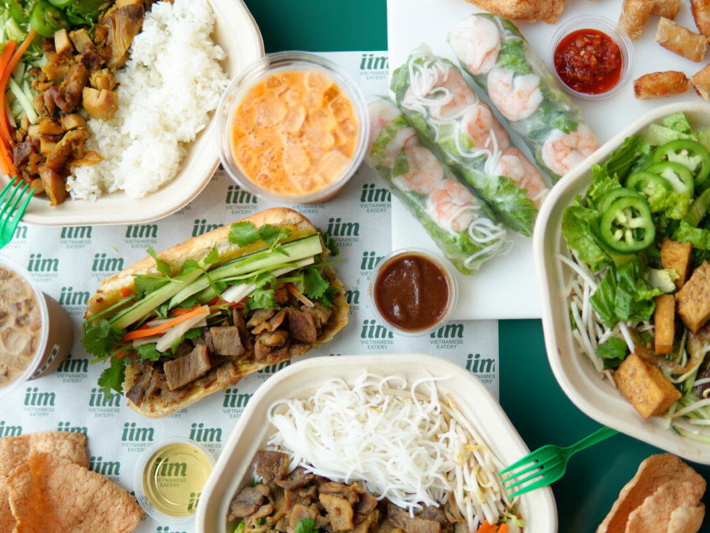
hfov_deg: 38.9
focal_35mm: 49
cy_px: 267
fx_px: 1005
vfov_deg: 29.7
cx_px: 341
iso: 320
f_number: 1.4
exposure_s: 1/50
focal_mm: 30
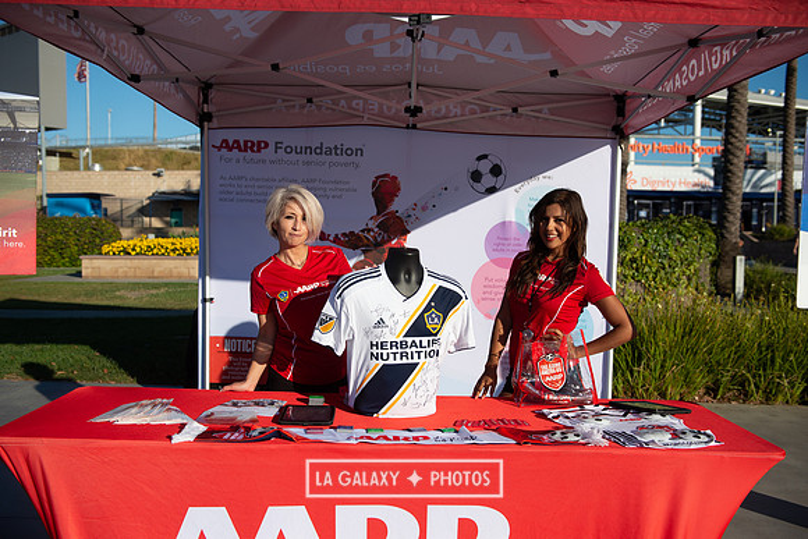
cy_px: 270
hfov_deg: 54.4
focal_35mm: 35
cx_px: 404
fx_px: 786
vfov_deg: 37.9
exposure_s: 1/3200
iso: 200
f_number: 4
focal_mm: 35
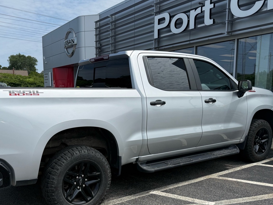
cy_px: 133
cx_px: 114
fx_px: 268
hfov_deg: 53.7
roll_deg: -0.3
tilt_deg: -5.4
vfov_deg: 41.4
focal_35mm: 34
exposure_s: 1/6173
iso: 80
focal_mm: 6.76
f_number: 1.78
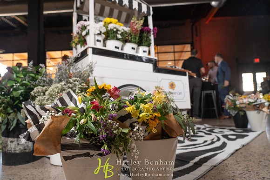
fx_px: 180
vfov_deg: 53.2
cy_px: 90
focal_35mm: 24
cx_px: 135
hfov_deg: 73.7
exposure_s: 1/125
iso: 1250
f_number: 4
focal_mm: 24
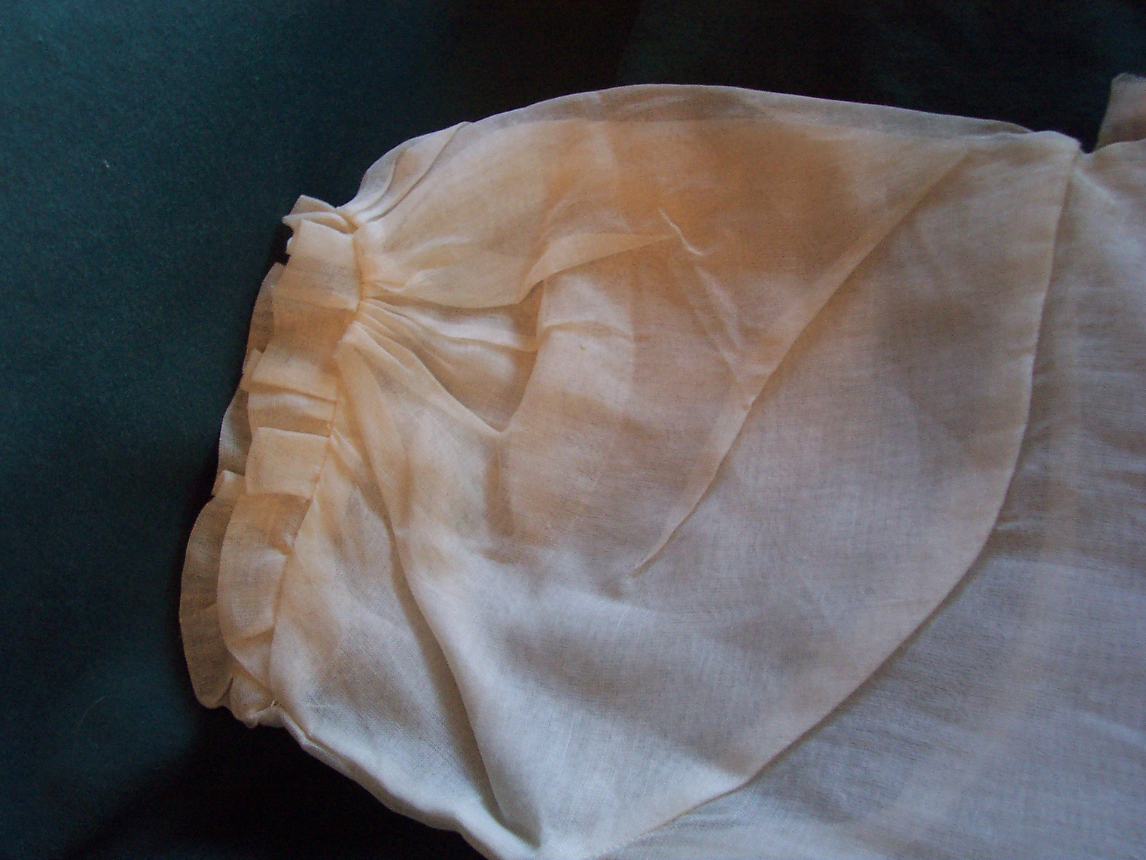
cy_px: 430
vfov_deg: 38.7
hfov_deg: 50.1
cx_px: 573
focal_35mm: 37
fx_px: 1225
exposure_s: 1/15
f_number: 2.8
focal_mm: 5.6
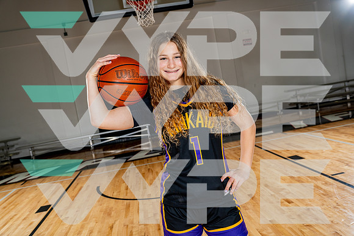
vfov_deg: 41.1
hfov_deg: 58.7
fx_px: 315
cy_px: 118
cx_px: 177
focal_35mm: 32
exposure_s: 1/250
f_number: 5.6
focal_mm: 32
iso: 200
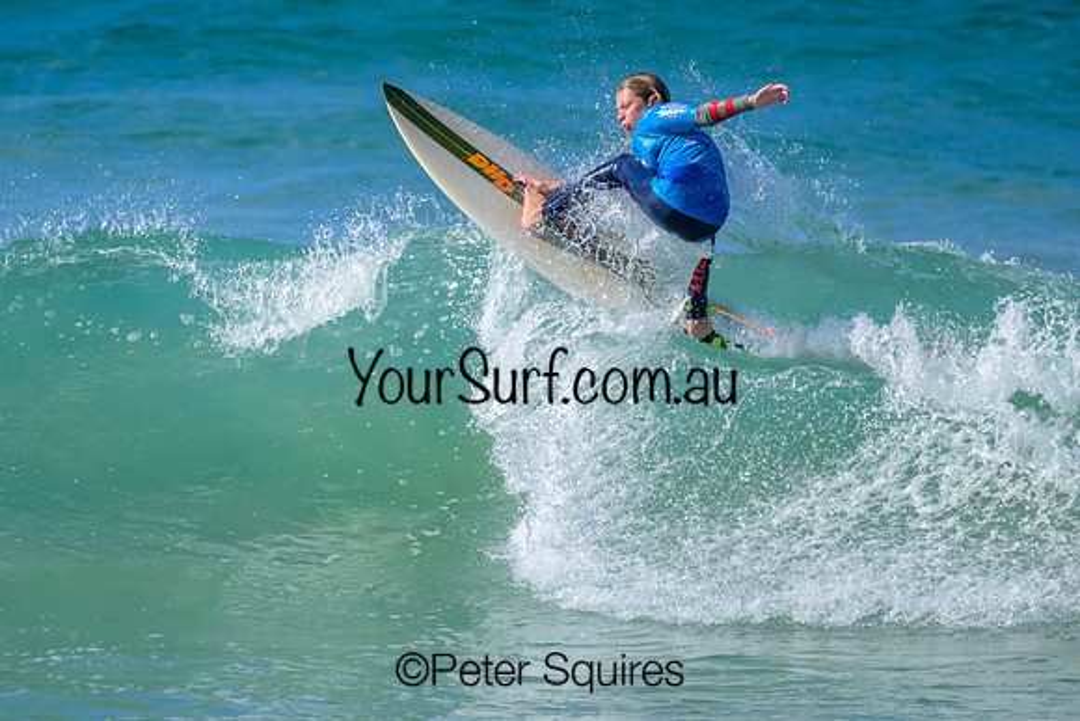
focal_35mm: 1098
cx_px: 476
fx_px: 32958
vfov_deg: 1.3
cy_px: 393
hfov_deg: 1.9
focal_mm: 800
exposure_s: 1/2000
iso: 360
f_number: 6.3
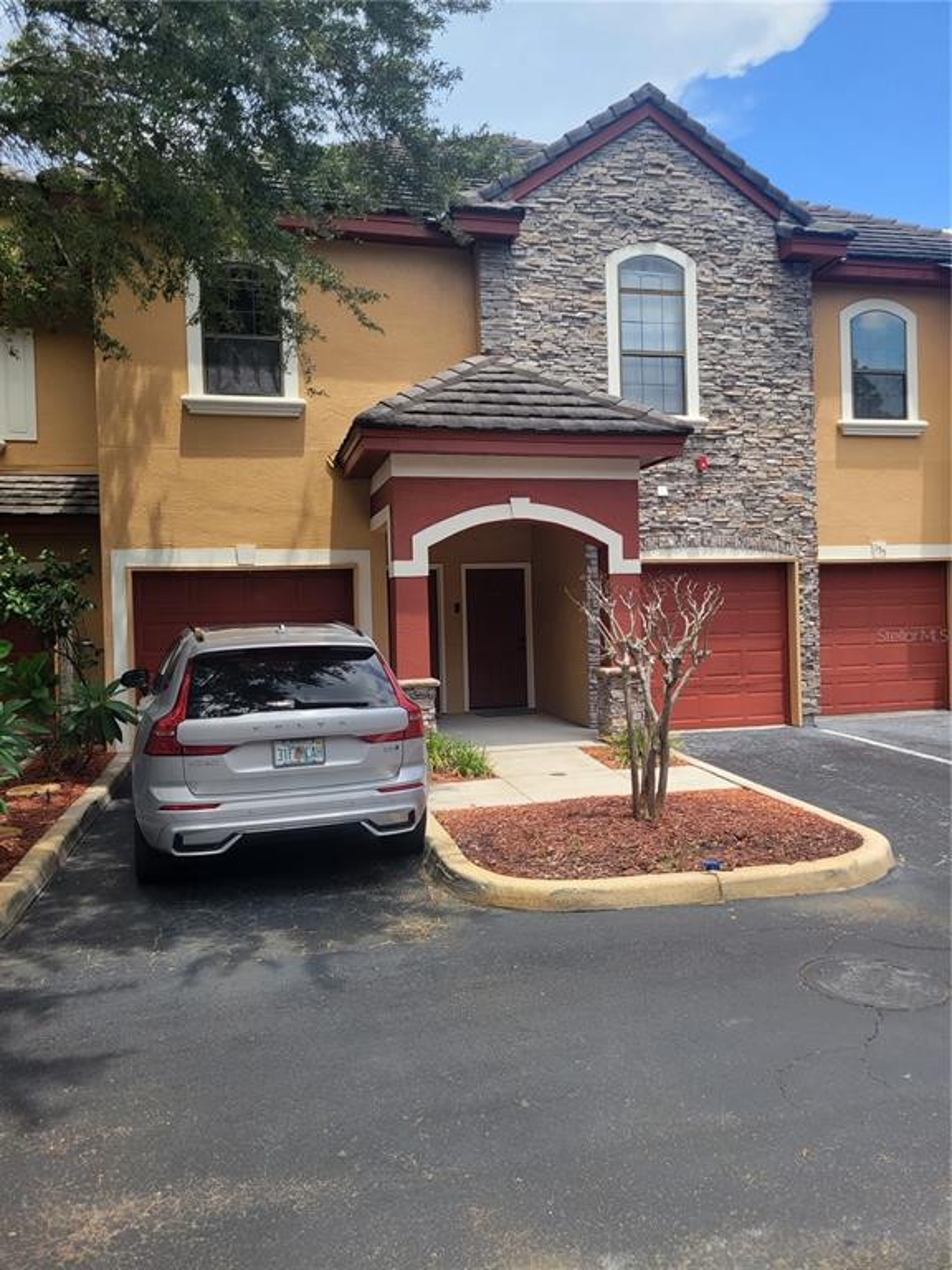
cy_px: 635
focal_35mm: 26
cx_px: 476
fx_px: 953
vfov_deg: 67.3
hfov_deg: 53.1
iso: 40
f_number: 1.8
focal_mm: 5.4
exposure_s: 1/1044
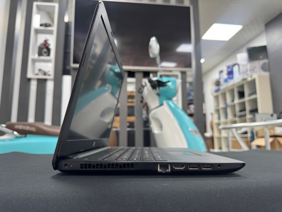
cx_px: 141
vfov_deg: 56.8
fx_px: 196
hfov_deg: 71.6
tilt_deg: +8.6
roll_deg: +0.0
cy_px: 106
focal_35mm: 24
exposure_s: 1/50
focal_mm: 6.76
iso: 160
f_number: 1.78
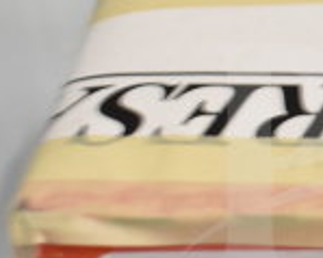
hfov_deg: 17.4
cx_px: 412
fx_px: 994
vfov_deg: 14.7
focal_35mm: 104
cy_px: 216
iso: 900
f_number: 3.5
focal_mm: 18
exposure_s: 1/30
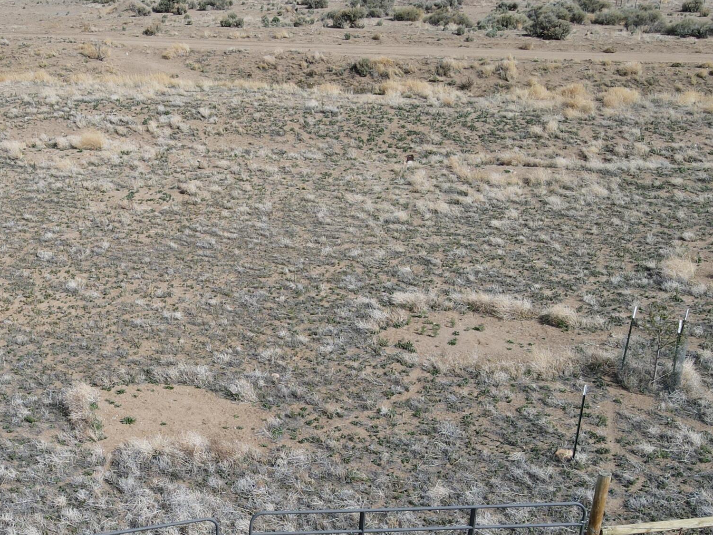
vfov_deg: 29.5
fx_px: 989
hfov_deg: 38.7
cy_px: 431
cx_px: 187
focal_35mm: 48
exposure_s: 1/725
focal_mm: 4.5
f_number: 2.8
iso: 100
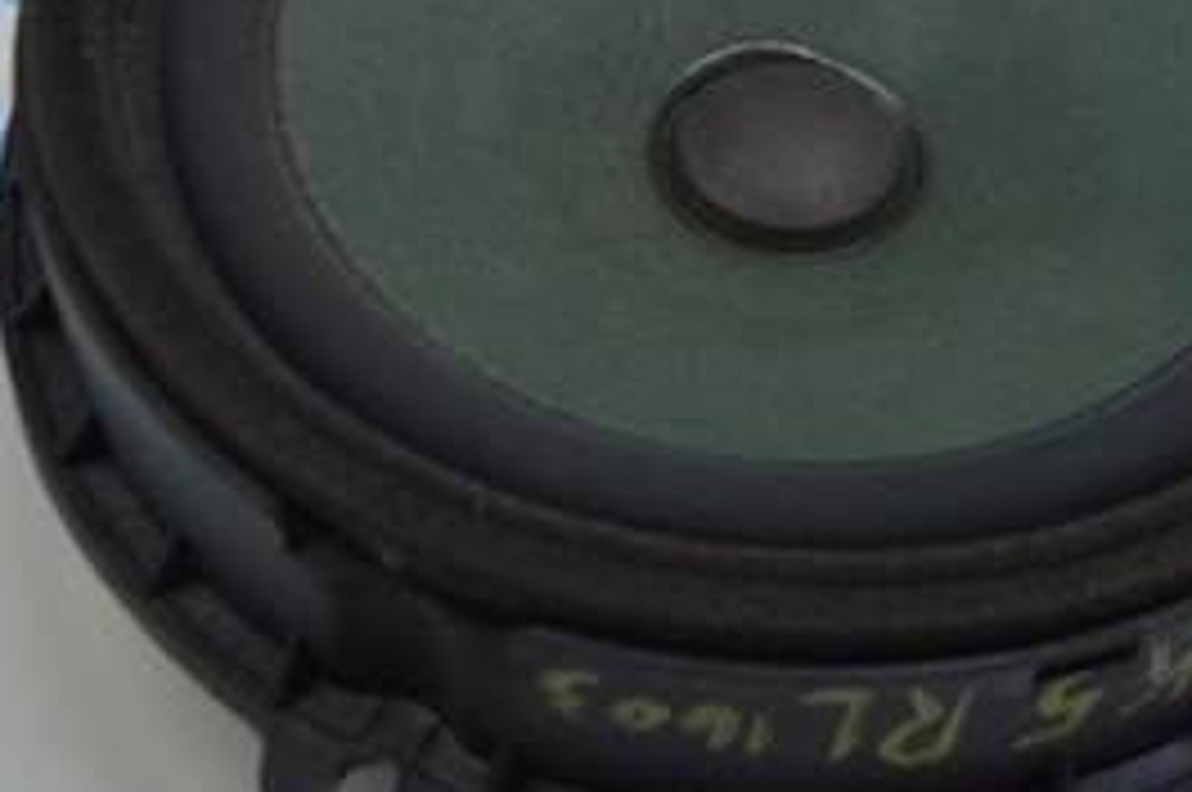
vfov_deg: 17.8
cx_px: 742
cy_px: 295
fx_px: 2520
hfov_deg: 26.5
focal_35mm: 76
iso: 400
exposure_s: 1/160
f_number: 3.8
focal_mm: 21
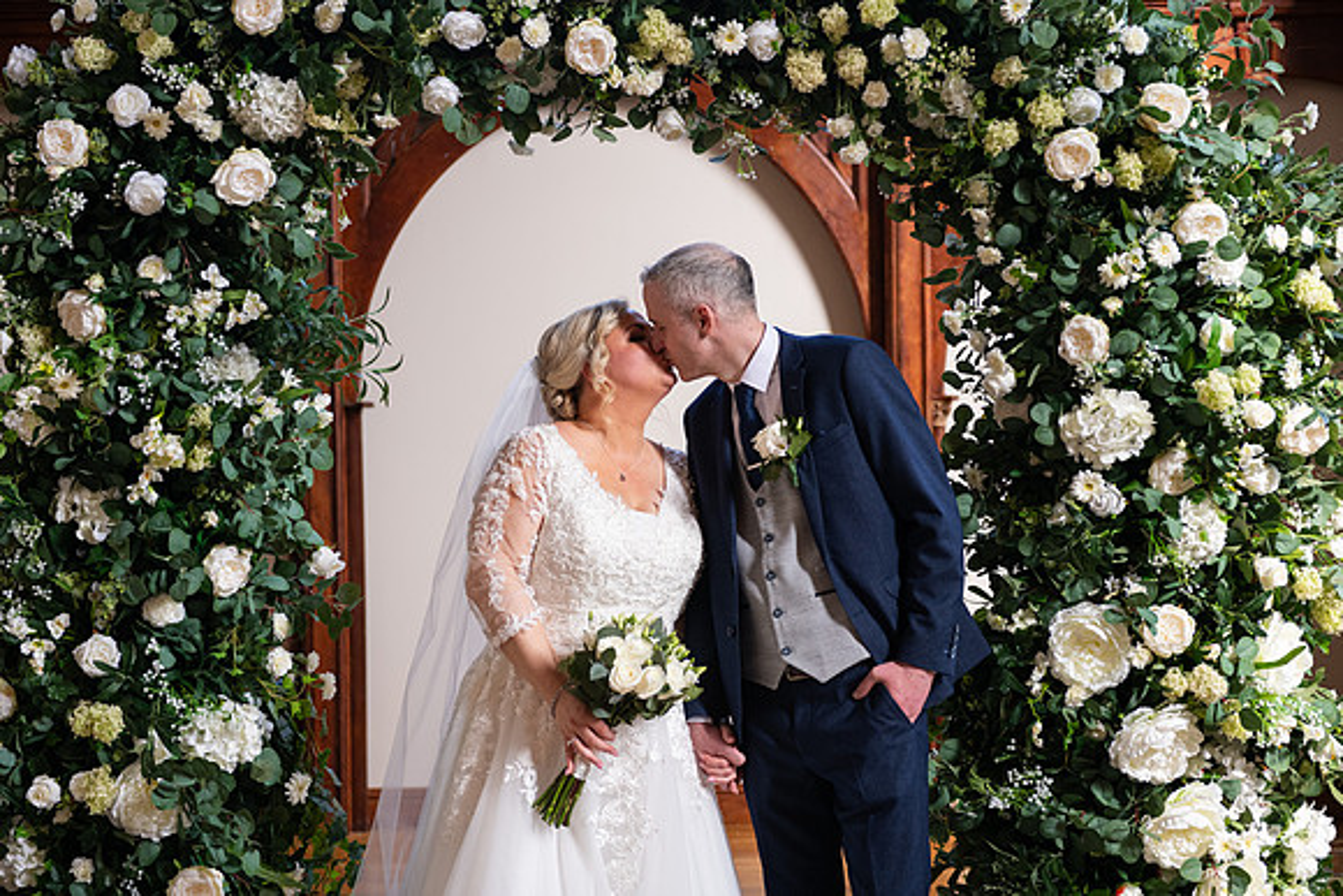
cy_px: 448
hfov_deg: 32.4
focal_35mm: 62
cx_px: 672
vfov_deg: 21.9
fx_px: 2313
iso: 800
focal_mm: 62
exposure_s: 1/160
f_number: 3.5
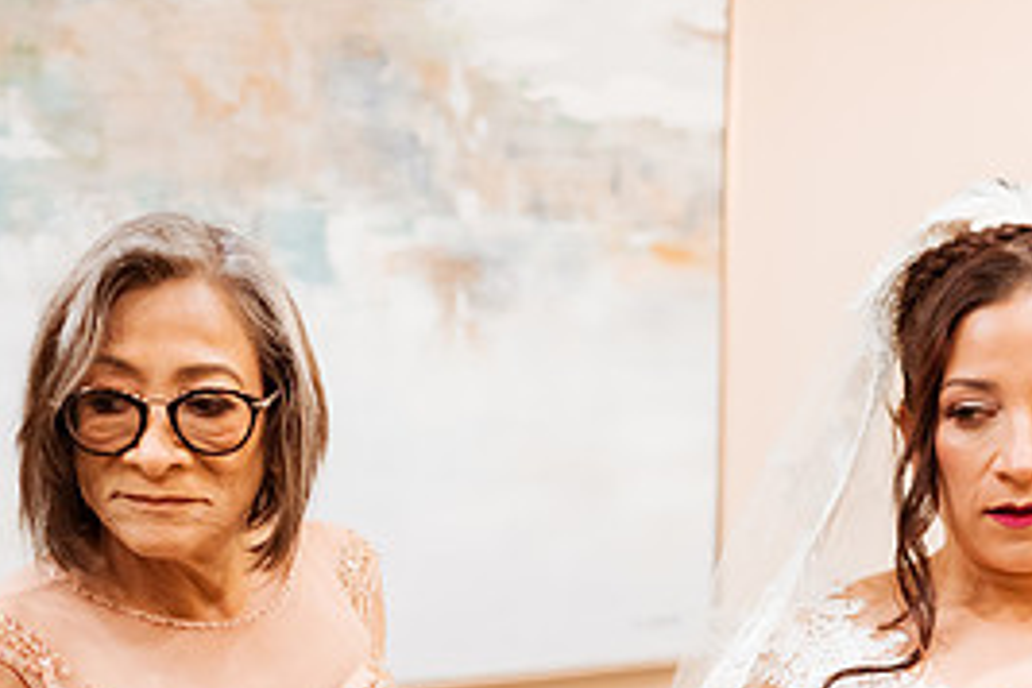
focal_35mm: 76
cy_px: 659
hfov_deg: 26.6
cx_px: 588
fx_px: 2178
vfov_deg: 17.6
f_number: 1.8
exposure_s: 1/500
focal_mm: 35
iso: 1250
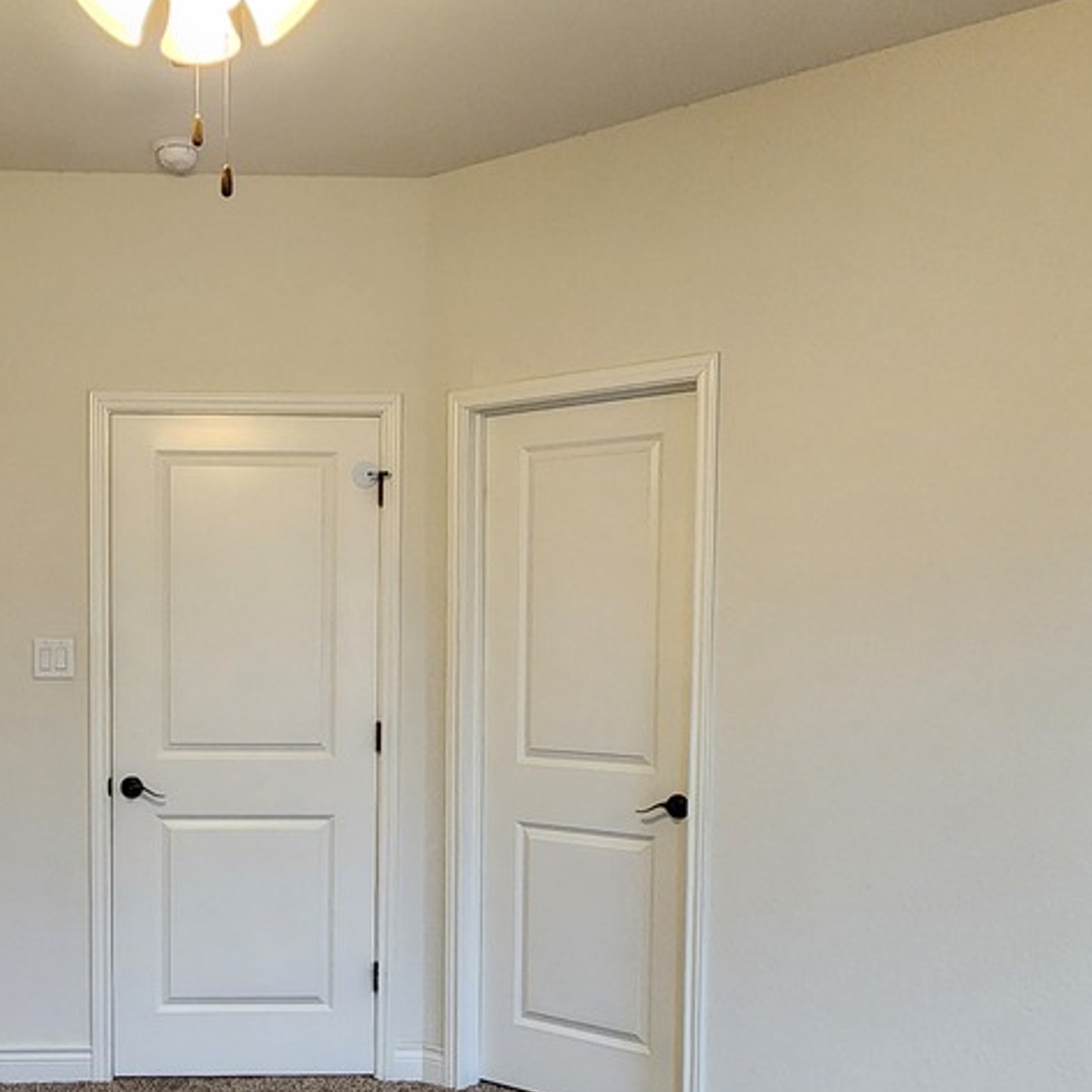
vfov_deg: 46.4
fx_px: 1249
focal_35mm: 35
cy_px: 741
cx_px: 256
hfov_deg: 45.4
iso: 250
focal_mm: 2.2
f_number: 2.2
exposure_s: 1/60
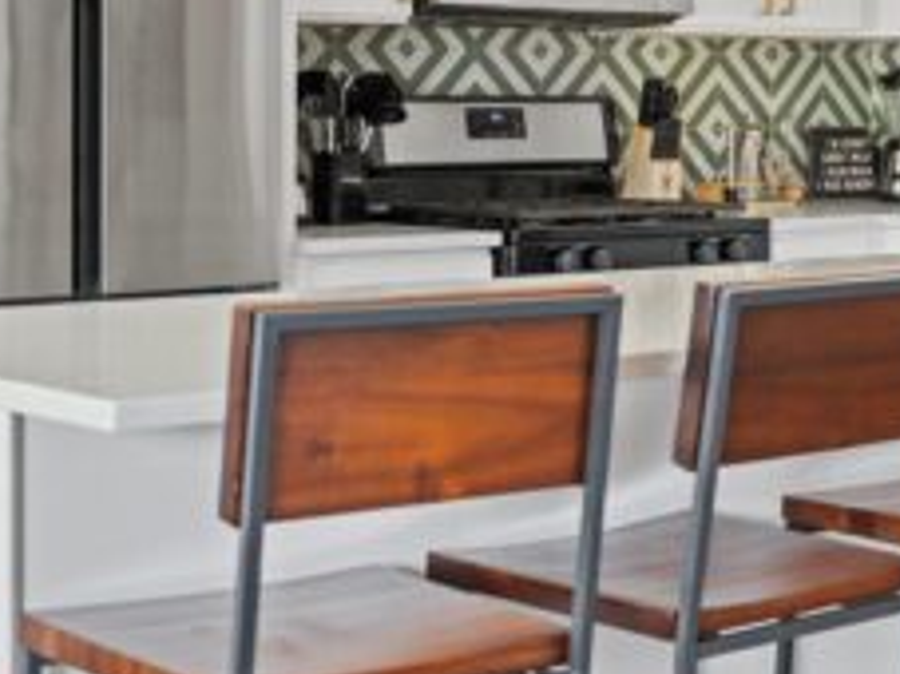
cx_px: 745
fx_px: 2313
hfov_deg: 21.7
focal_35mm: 89
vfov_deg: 16.4
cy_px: 91
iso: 100
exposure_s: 1/1.67
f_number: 4
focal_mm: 35
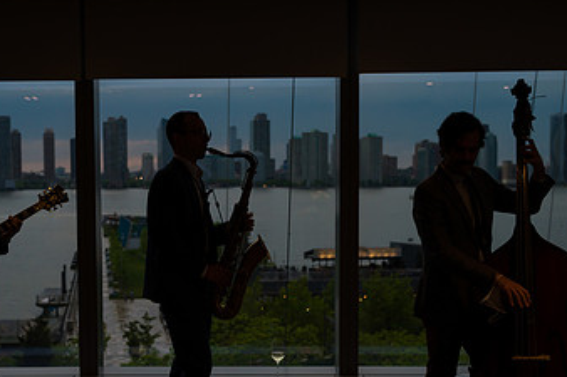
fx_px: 944
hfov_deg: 33.2
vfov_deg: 22.5
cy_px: 235
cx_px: 193
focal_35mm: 60
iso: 640
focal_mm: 35
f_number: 4
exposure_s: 1/1000
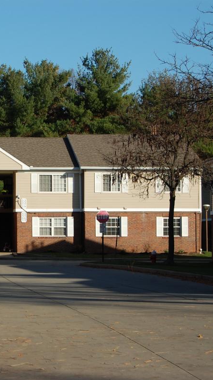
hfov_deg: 9.2
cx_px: 1
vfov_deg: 16.4
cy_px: 190
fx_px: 1314
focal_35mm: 131
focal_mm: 55
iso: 200
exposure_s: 1/400
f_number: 10
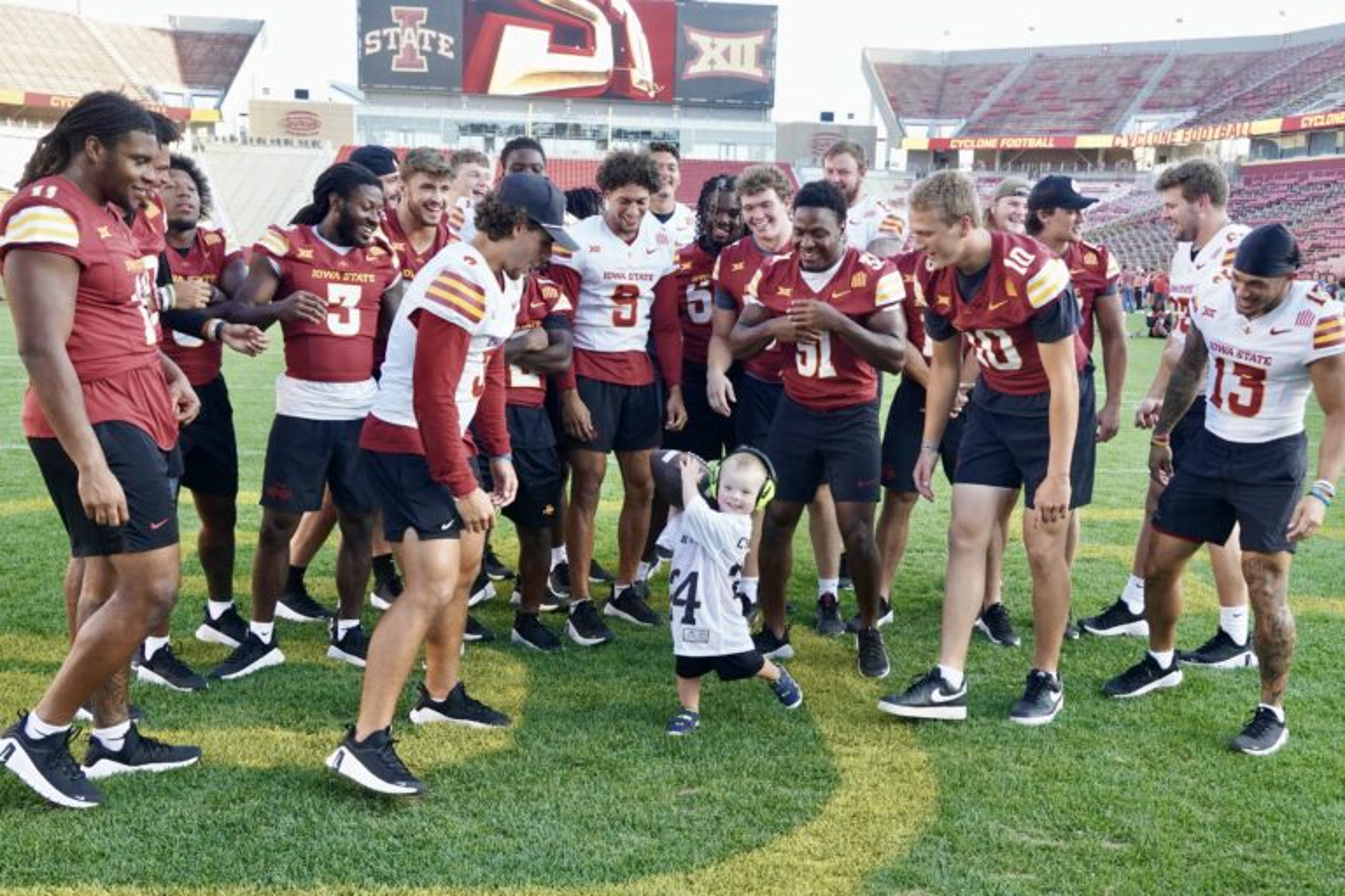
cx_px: 672
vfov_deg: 43.6
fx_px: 1121
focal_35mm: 30
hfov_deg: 61.9
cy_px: 448
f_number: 4
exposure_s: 1/800
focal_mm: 20
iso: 1000
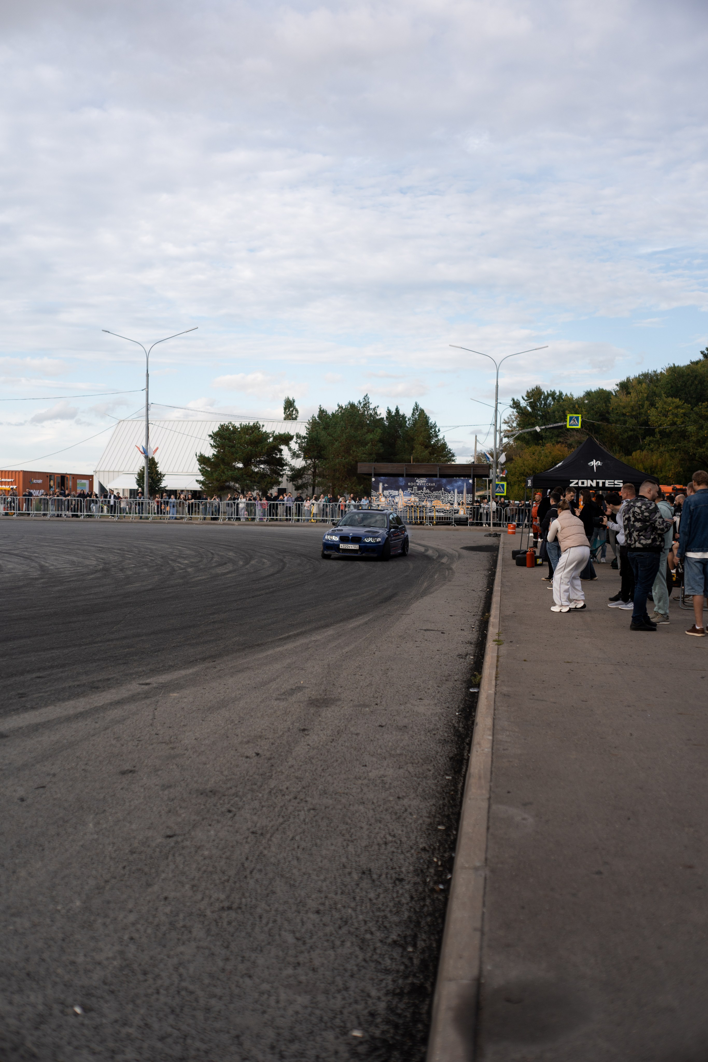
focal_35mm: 35
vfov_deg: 54.4
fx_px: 1032
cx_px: 354
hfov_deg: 37.9
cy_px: 531
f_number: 2.2
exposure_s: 1/2000
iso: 100
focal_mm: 35
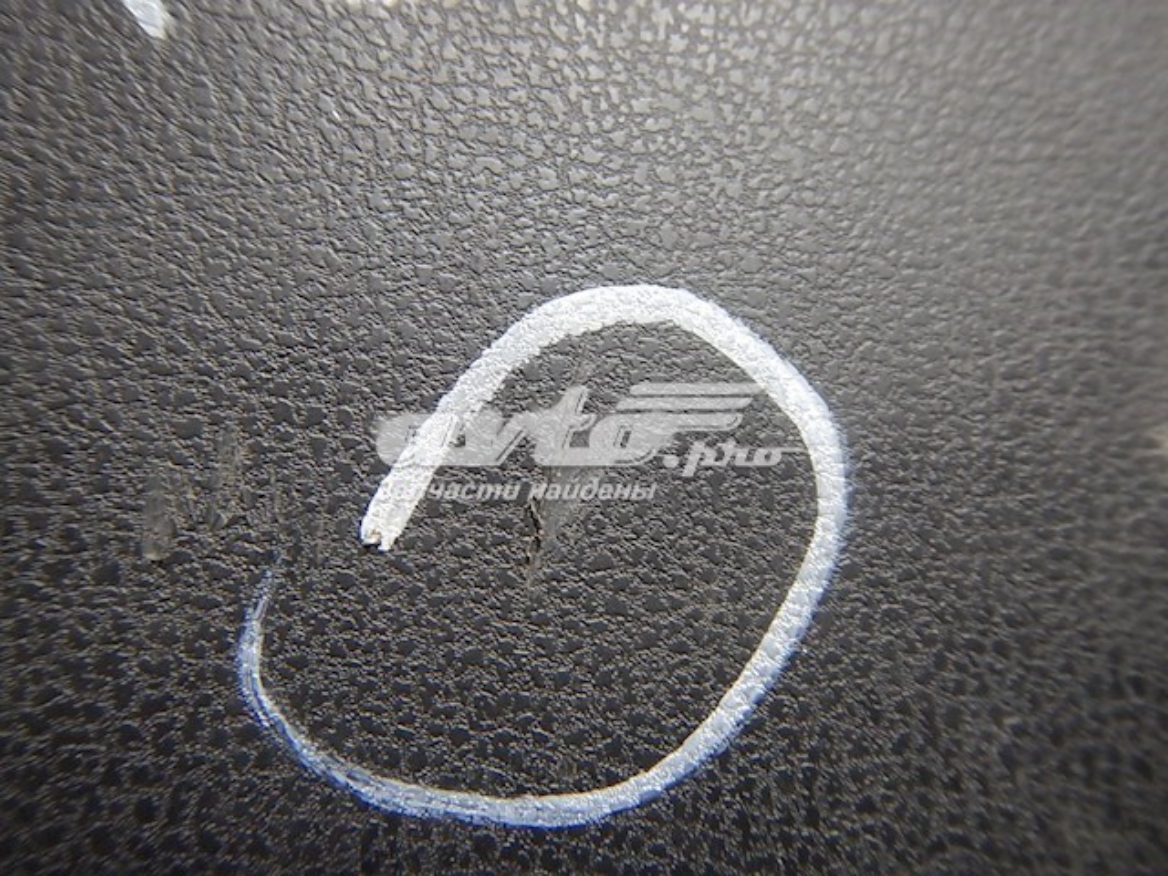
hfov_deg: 71.6
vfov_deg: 56.8
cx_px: 584
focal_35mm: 24
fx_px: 810
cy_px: 438
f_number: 2.8
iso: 400
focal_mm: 4.3
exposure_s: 1/20
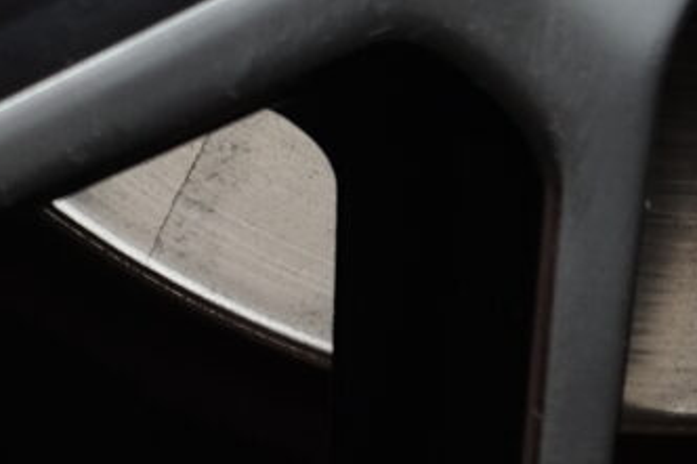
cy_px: -935
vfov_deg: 4.5
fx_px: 5670
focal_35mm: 293
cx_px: 470
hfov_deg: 7.0
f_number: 5.6
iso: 400
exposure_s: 1/210
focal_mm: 25.4
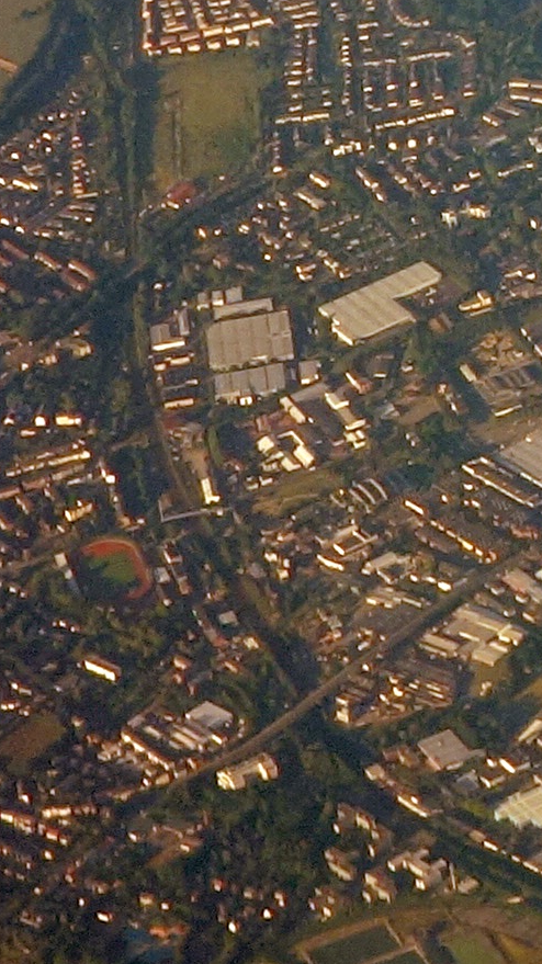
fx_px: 11173
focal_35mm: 437
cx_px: 2310
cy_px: -558
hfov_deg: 2.7
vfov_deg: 4.9
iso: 125
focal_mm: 25.02
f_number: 5.6
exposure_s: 1/500
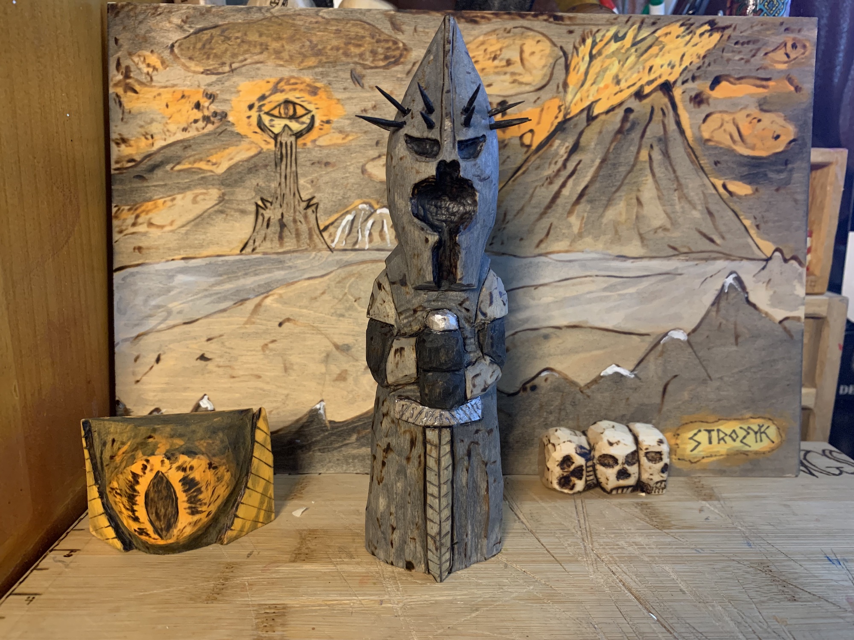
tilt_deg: -11.4
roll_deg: -1.8
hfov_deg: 67.3
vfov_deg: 53.1
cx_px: 427
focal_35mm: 26
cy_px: 320
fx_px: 641
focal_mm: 4.25
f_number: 1.8
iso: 400
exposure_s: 1/54
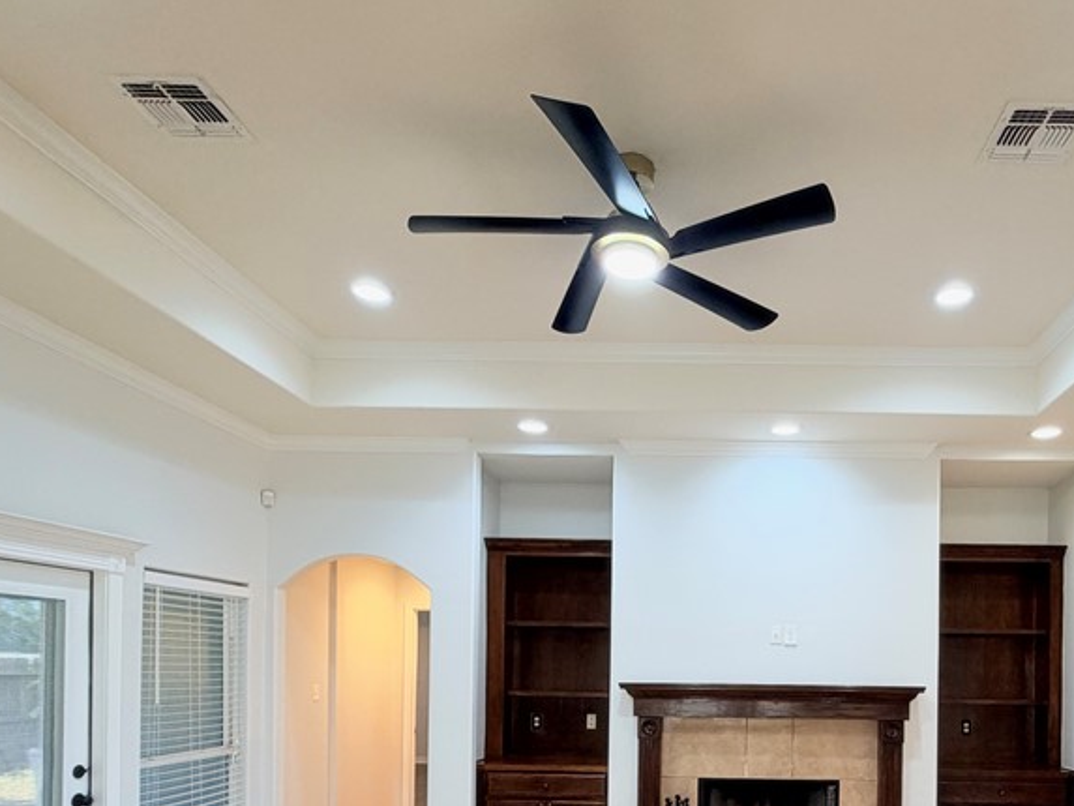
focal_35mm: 25
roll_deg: -1.4
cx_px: 727
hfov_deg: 67.2
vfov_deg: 50.7
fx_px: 776
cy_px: 673
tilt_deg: -0.1
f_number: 2.2
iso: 200
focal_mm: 2.22
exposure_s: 1/60
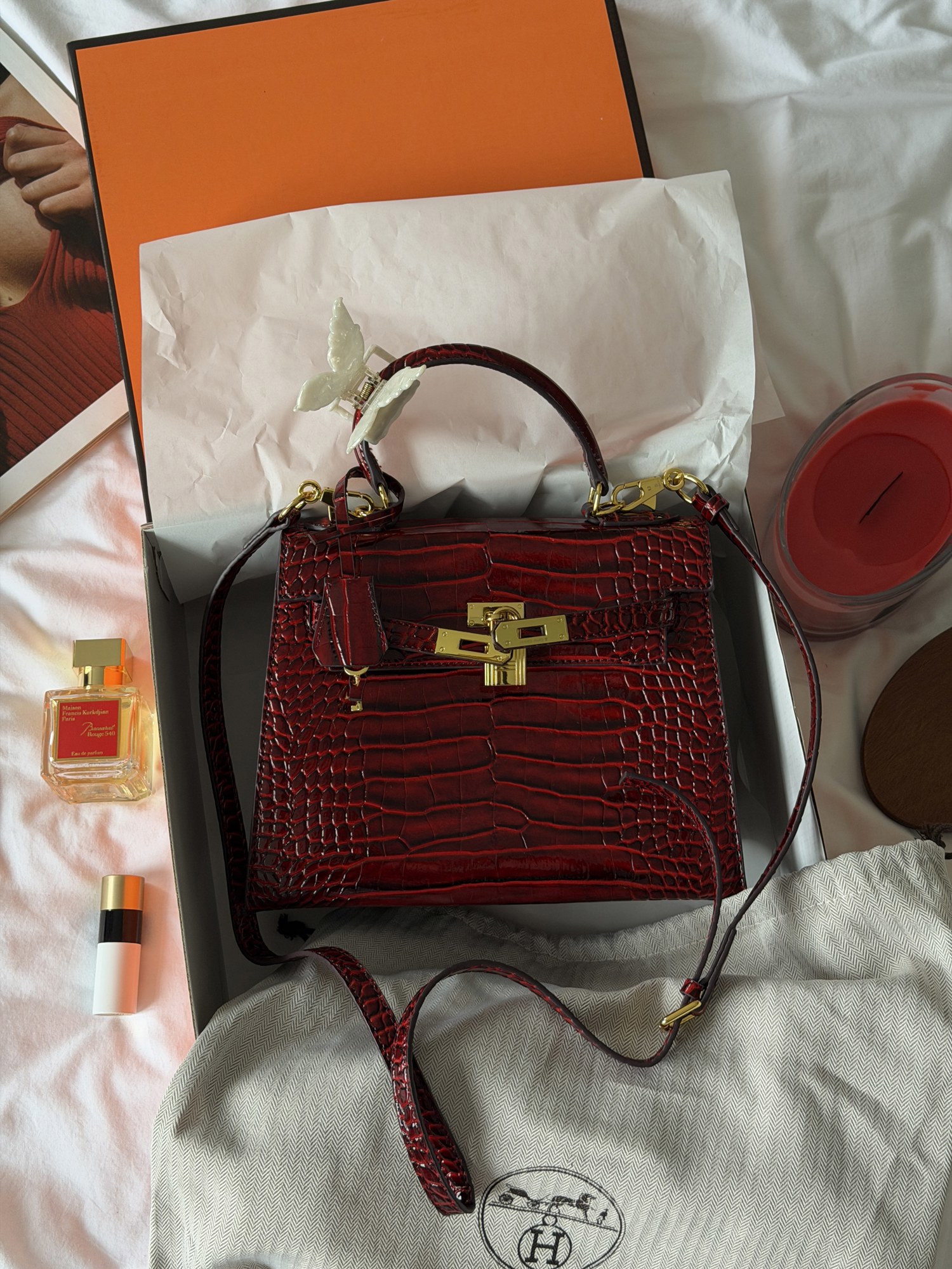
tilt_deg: -75.6
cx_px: 476
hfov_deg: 30.3
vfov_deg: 39.7
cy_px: 634
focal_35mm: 48
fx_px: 1760
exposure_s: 1/60
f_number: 1.78
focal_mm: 6.76
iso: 160
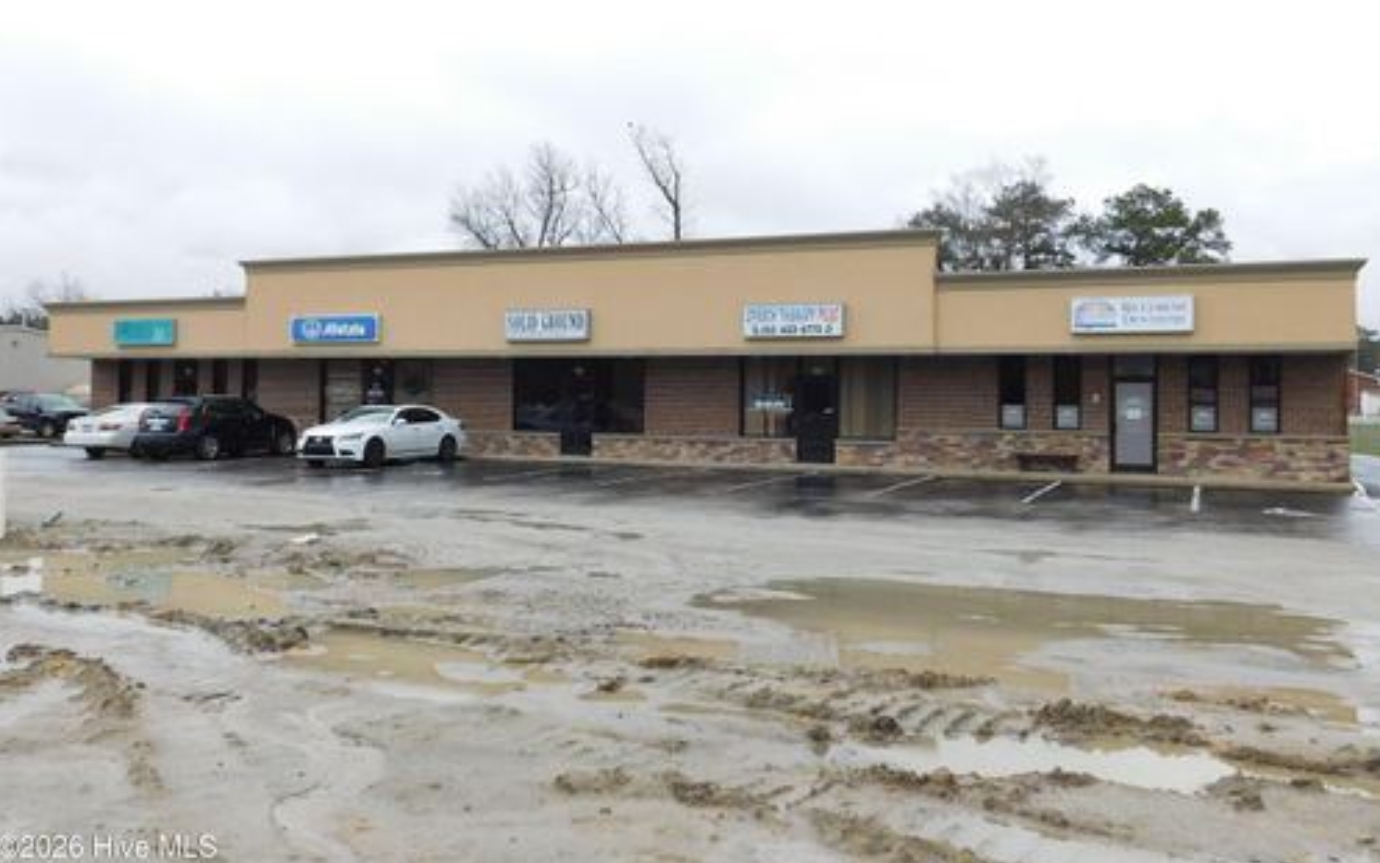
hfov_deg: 59.6
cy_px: 373
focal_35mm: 32
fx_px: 1204
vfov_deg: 39.4
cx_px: 689
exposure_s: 1/400
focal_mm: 5.3
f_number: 3.2
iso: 125
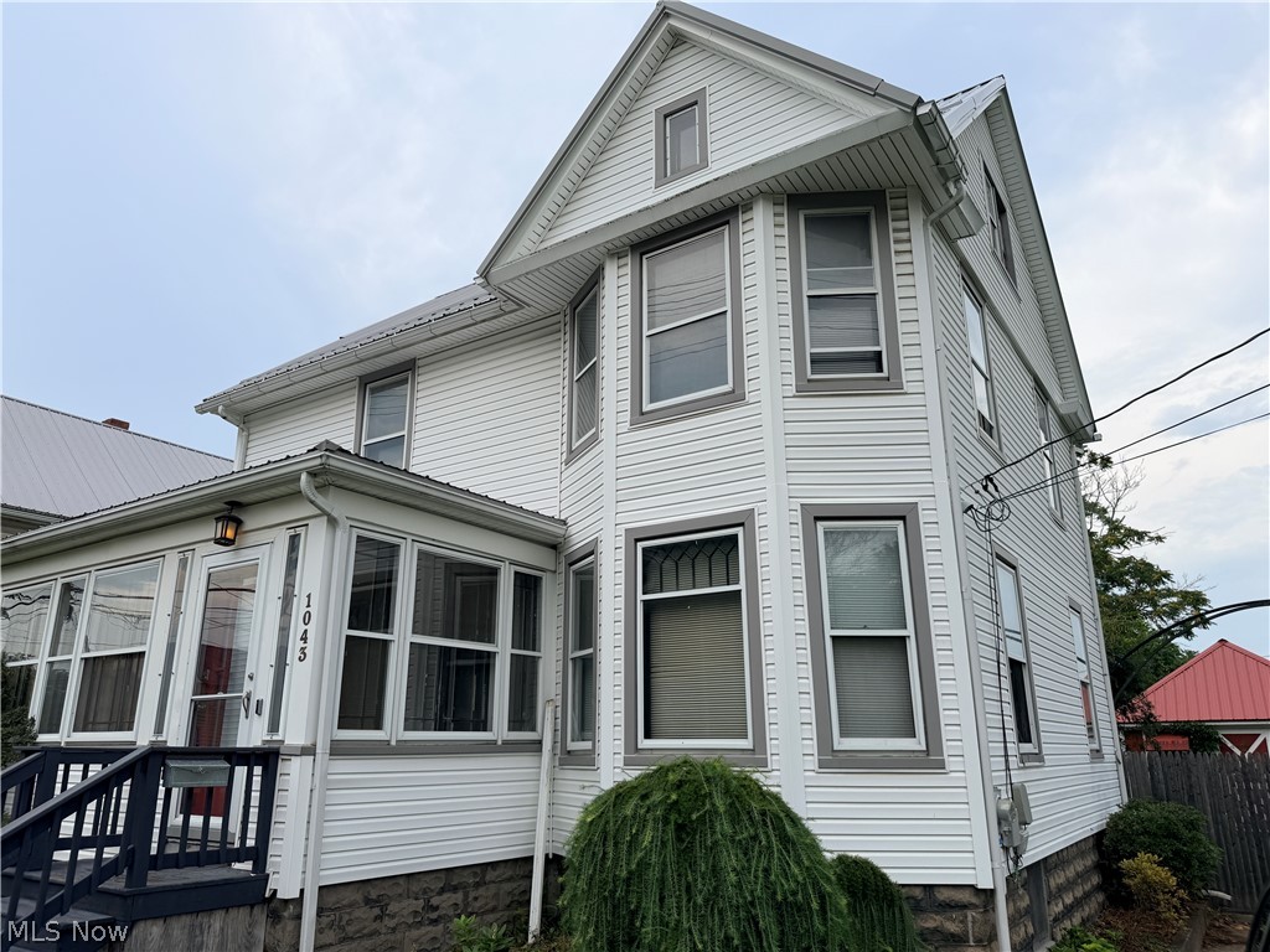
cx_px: 635
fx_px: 881
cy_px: 476
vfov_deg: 56.8
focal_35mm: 24
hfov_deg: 71.6
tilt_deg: +18.5
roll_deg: +0.6
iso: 80
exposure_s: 1/3953
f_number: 1.78
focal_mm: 6.76
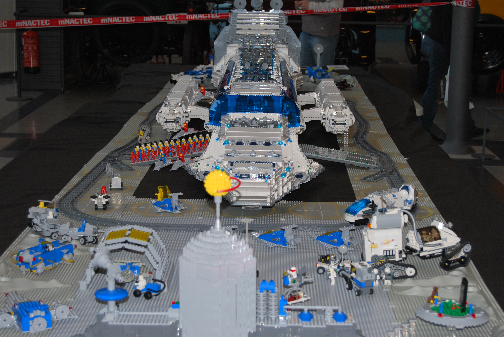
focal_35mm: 69
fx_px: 967
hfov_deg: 29.2
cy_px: 168
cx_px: 252
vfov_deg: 19.8
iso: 200
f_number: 5.3
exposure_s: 1/60
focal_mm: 46
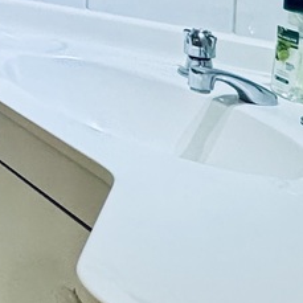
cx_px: -446
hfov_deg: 14.0
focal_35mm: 81
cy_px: -173
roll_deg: +0.3
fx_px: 802
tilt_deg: -2.2
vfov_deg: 18.5
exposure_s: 1/100
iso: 200
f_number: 2.2
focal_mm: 2.22
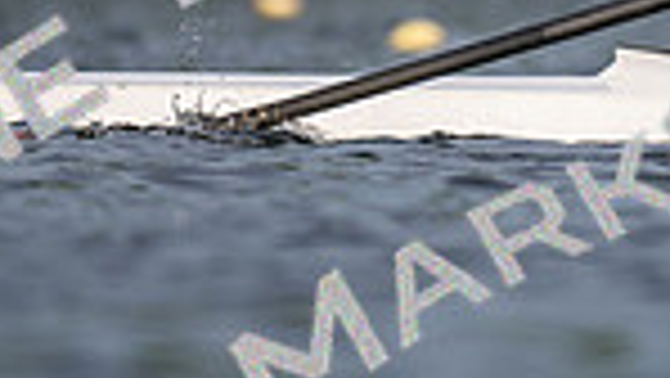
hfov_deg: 0.9
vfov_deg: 0.5
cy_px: -34
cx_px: 859
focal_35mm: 2442
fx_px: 43407
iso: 200
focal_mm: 600
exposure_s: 1/2500
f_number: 4
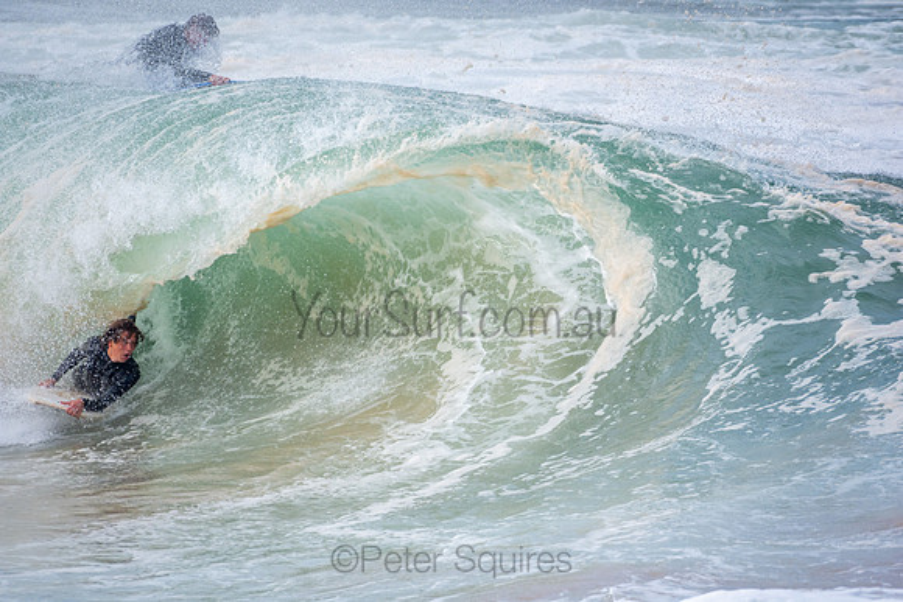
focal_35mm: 750
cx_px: 452
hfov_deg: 2.7
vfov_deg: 1.8
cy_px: 301
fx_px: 18816
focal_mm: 500
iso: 220
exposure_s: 1/1000
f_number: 5.6
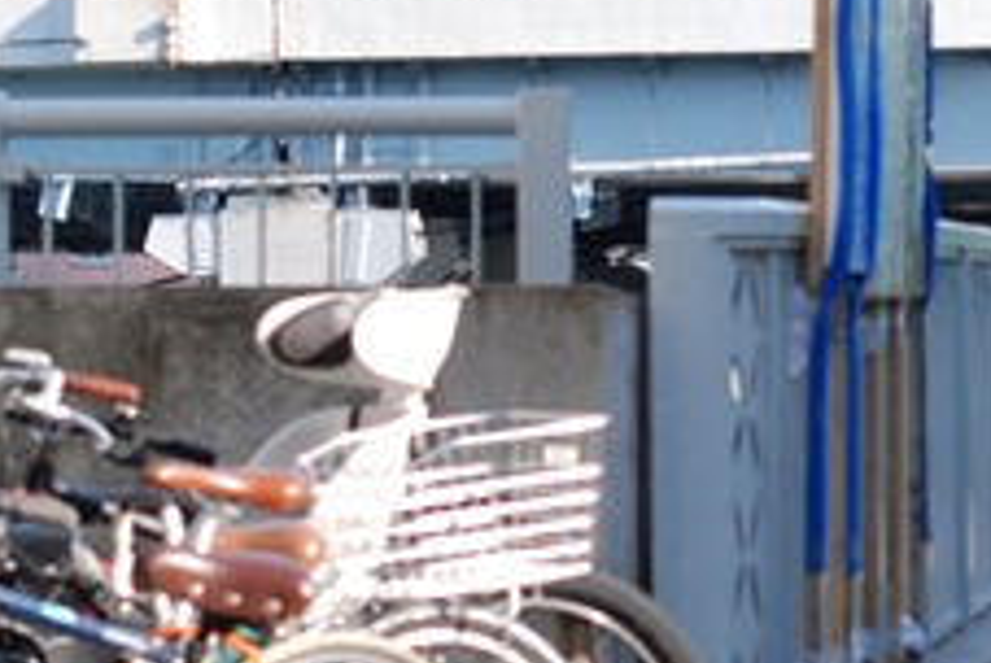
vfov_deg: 4.2
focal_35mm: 331
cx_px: 1476
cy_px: 482
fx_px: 9123
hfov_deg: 6.1
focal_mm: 50
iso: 400
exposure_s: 1/1000
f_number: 5.6
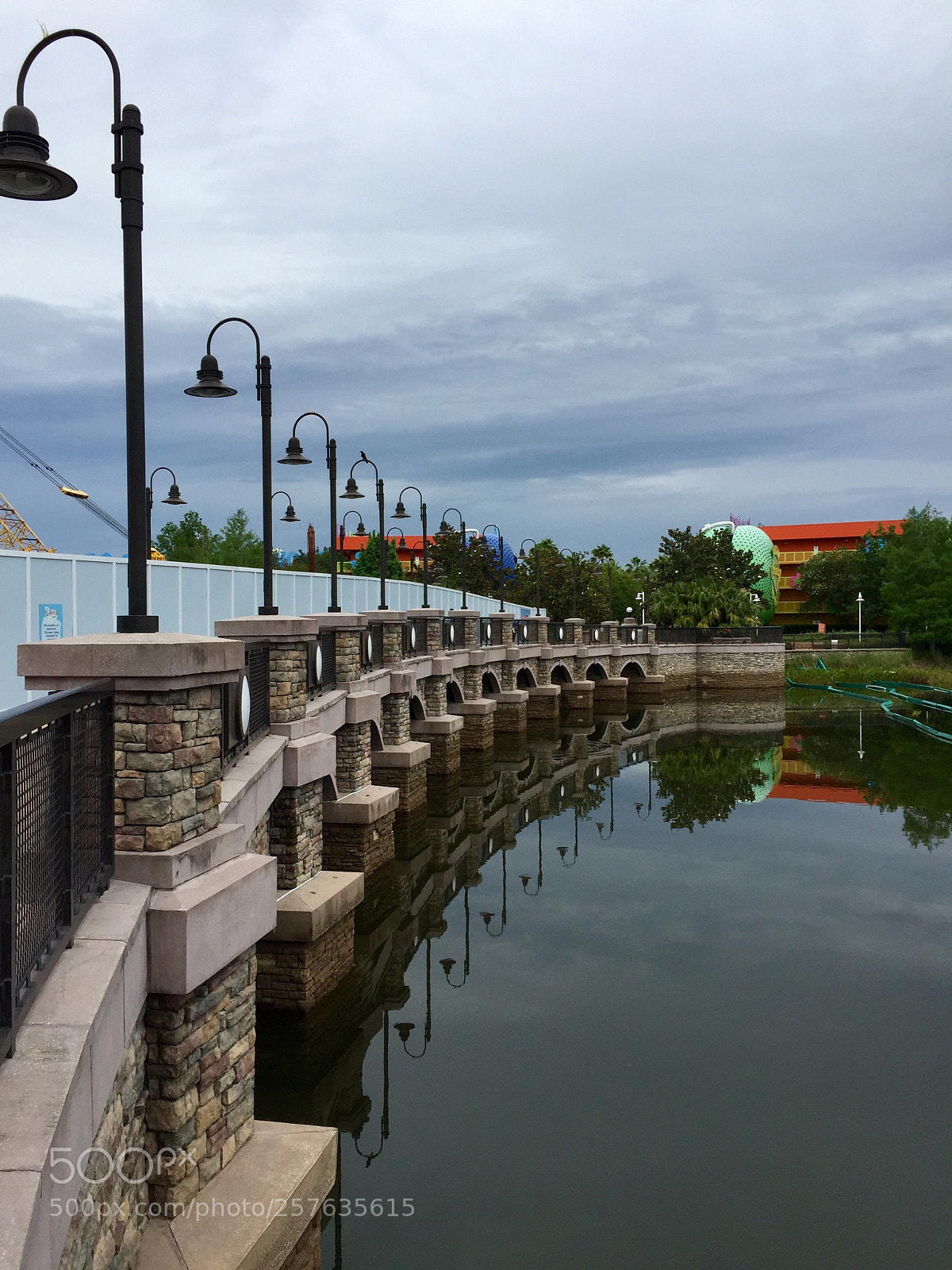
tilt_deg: +0.2
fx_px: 1063
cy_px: 635
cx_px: 476
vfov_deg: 61.7
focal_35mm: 29
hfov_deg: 48.2
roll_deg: +0.6
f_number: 2.2
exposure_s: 1/1883
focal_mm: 4.15
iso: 32
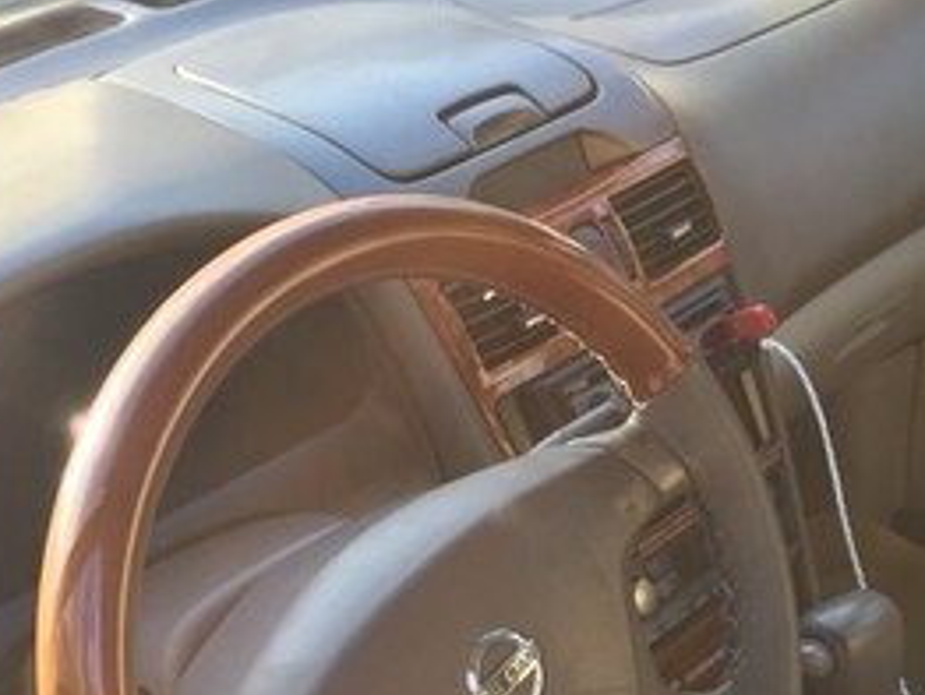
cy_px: 817
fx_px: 1952
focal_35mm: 73
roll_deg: +1.4
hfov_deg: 26.0
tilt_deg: -37.8
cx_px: 773
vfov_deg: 19.1
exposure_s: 1/100
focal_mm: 4.15
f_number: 2.2
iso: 50
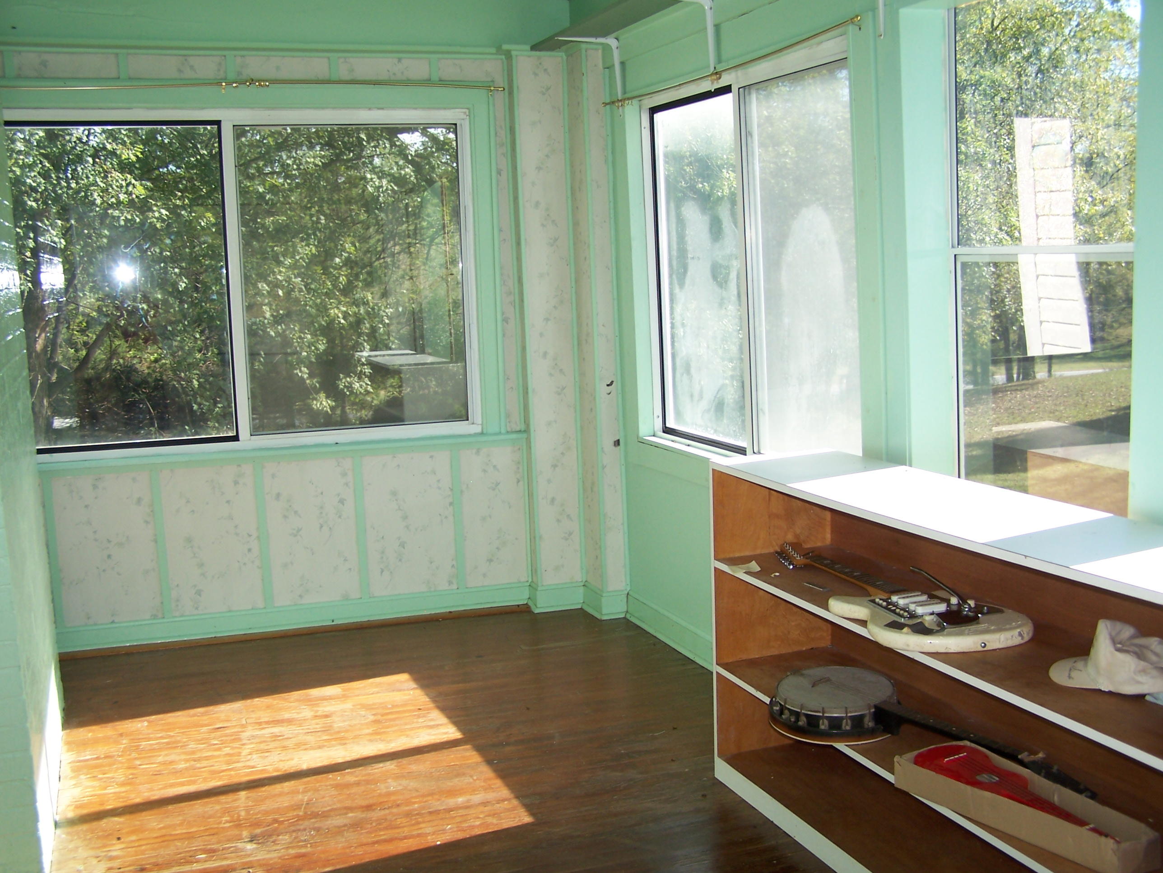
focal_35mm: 38
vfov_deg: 37.7
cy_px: 436
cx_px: 582
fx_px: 1277
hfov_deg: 49.0
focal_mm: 6.3
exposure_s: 1/250
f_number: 2.8
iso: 80
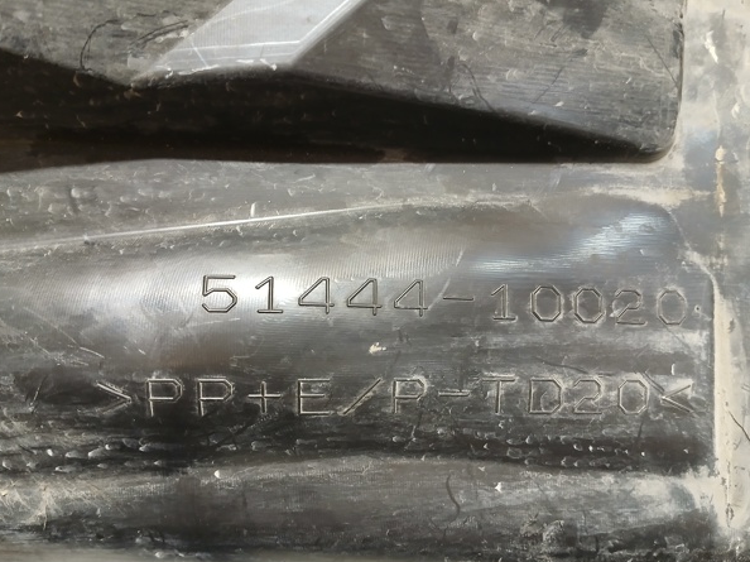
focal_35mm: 28
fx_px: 606
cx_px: 366
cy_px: 292
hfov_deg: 63.5
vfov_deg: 49.7
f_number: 1.8
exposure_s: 1/25
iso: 250
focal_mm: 3.98
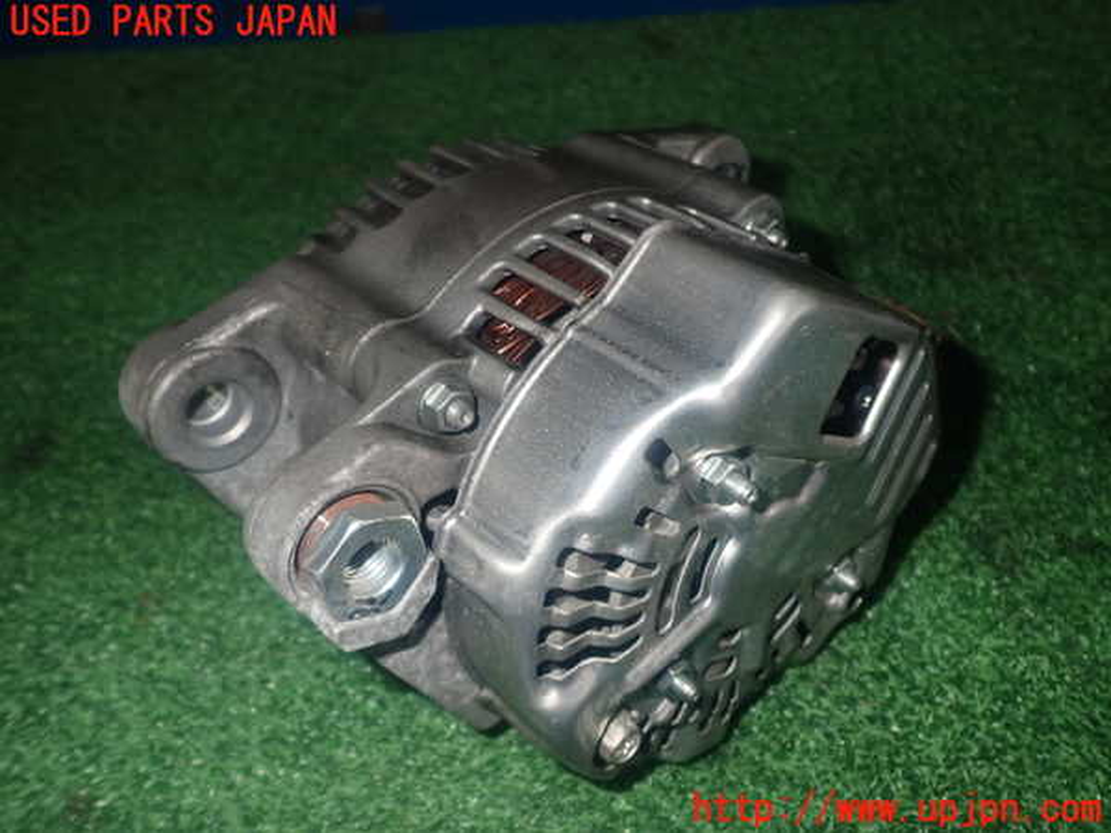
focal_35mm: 32
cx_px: 556
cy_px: 416
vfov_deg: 44.2
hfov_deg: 56.8
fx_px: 1027
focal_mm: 5.79
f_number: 7.1
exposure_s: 1/30
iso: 320
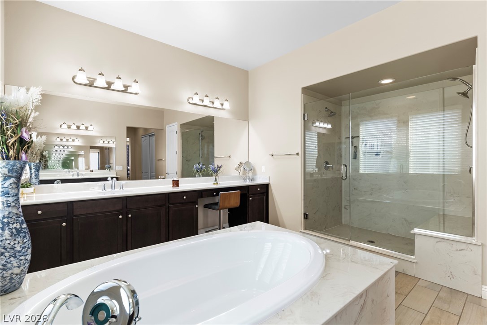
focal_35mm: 17
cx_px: 244
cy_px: 162
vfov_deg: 70.4
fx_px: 230
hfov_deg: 93.3
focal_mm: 17
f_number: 8
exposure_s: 1/15
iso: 400
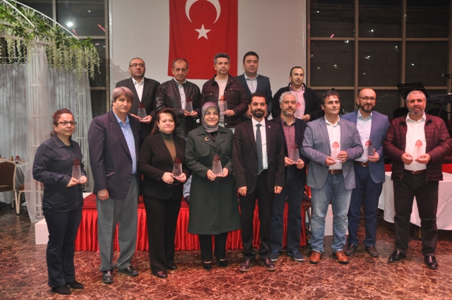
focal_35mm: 36
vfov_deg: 36.8
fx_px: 451
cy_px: 150
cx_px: 226
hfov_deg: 53.2
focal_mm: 24
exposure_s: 1/60
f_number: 3.8
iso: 800
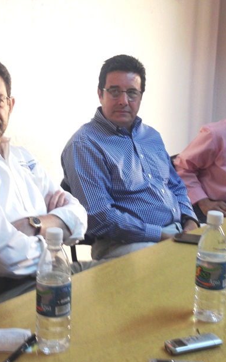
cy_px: 169
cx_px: 68
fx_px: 611
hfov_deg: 20.8
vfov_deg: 33.0
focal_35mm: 62
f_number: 2.4
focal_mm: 4.28
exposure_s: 1/20
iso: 64
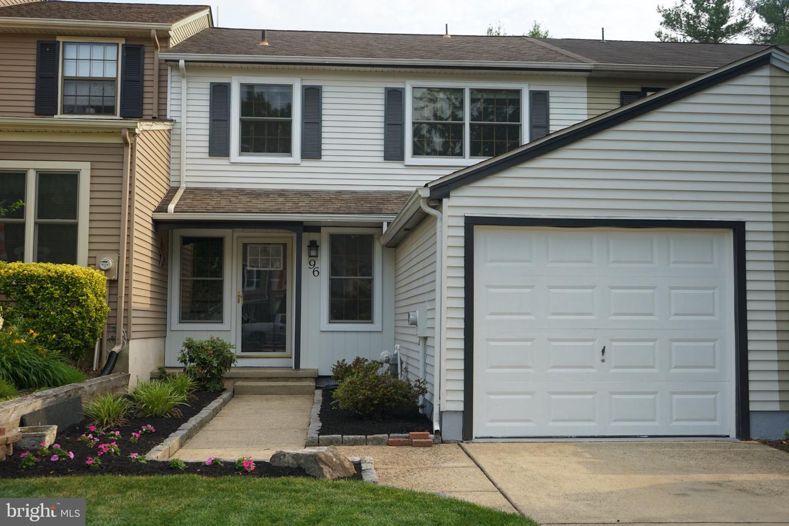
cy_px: 263
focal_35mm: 39
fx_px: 855
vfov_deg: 34.2
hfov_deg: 49.6
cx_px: 394
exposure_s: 1/200
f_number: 4.5
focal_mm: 39
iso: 100
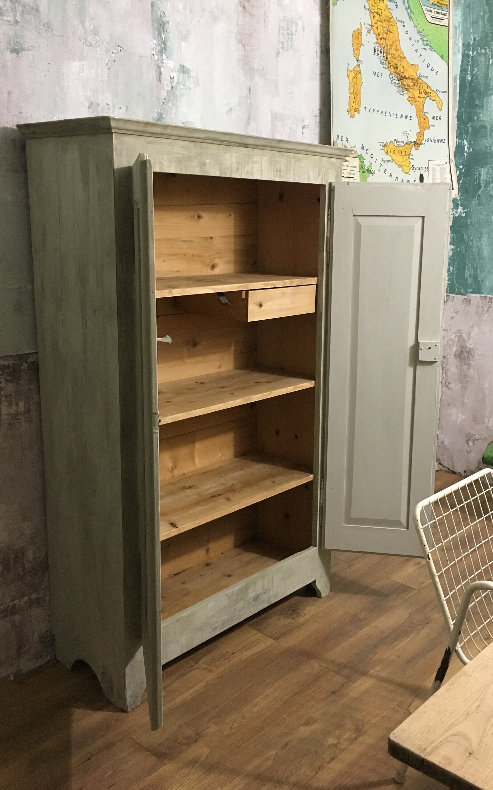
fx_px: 710
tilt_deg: -12.9
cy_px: 370
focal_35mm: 33
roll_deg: -0.2
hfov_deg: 38.2
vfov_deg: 58.1
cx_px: 286
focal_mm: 4.15
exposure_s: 1/20
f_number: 2.2
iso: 200
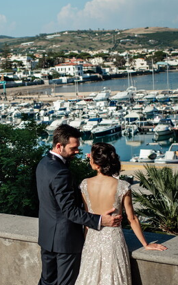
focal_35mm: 76
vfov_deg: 27.1
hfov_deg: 17.1
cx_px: 76
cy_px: 166
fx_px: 591
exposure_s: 1/4000
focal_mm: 35
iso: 160
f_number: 3.5
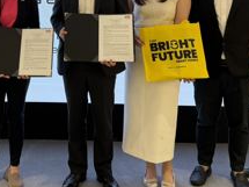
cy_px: -3
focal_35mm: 58
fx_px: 417
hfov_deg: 32.3
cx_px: 47
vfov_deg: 24.0
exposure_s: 1/120
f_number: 1.78
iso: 200
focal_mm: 6.76
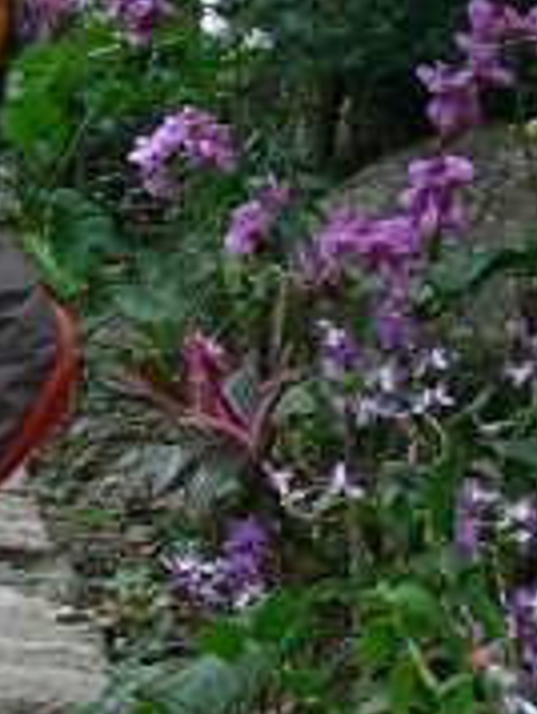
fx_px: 3240
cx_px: -56
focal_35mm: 157
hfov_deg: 9.4
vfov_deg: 12.6
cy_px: 253
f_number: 2.8
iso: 80
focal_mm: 7.4
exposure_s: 1/50
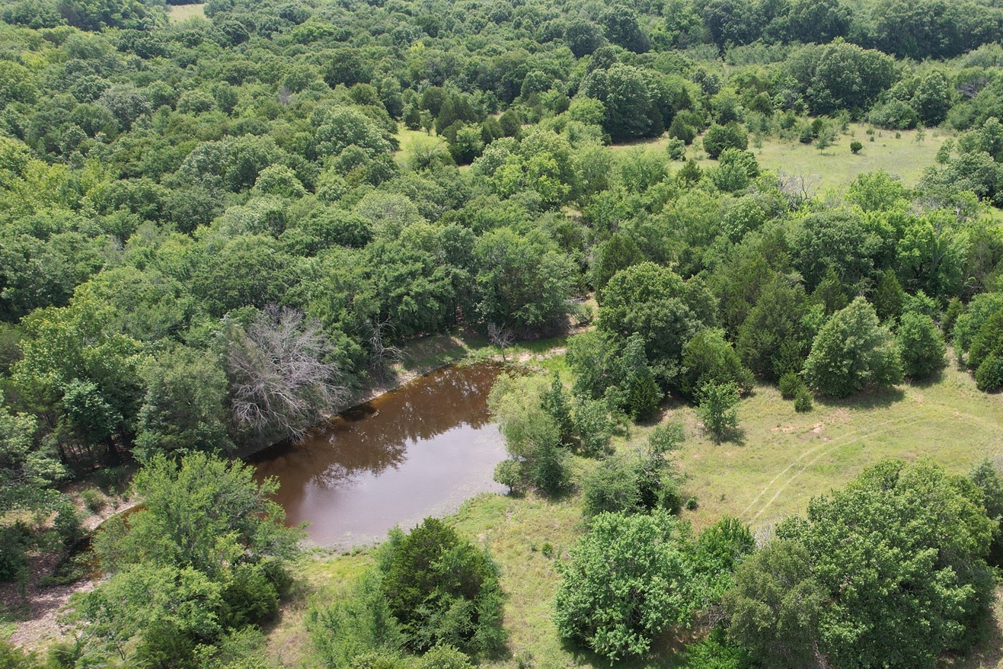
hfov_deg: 54.1
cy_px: 498
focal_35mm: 34
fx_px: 947
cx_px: 707
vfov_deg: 38.0
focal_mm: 8.38
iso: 100
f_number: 2.8
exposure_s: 1/640
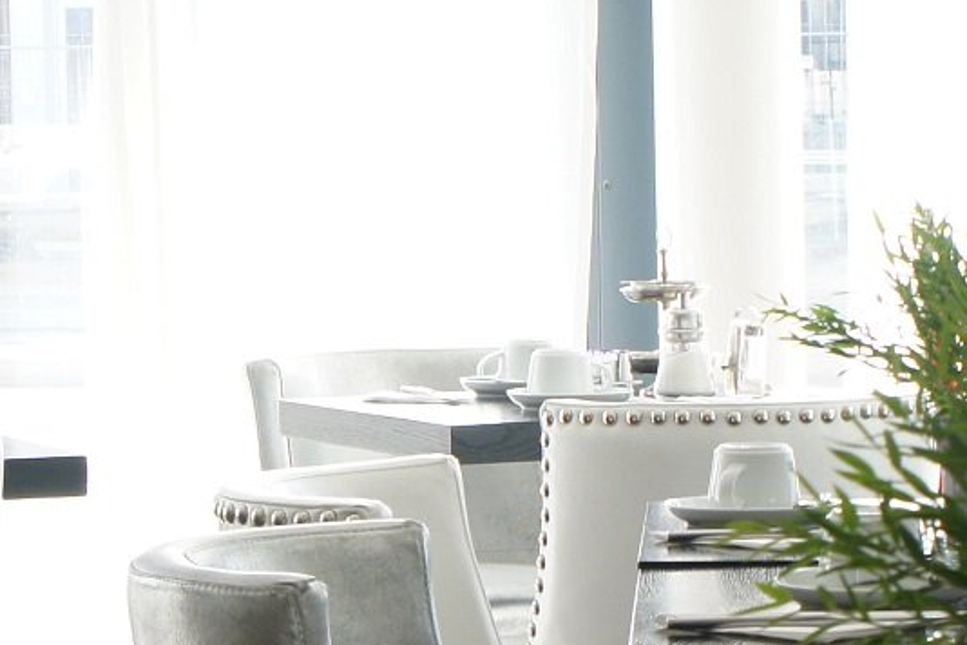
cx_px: 337
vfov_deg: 8.5
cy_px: 243
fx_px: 4328
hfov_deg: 12.7
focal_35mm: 161
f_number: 5.6
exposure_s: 1/40
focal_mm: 25
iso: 200
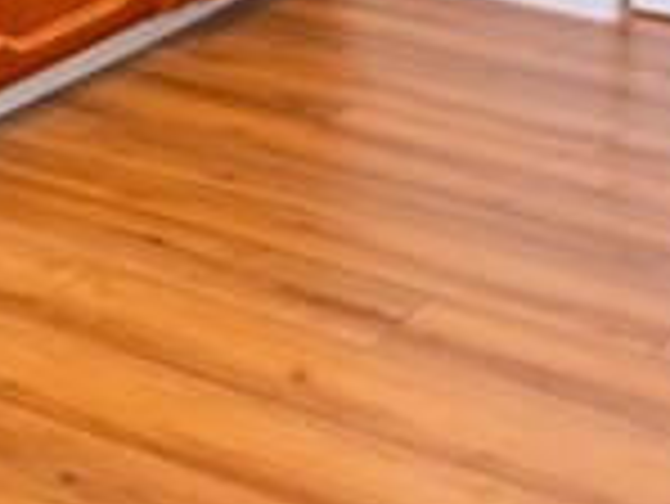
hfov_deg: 17.2
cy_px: -662
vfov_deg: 11.3
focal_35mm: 112
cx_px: 18
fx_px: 2170
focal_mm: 17
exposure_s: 1/60
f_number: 8
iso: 400
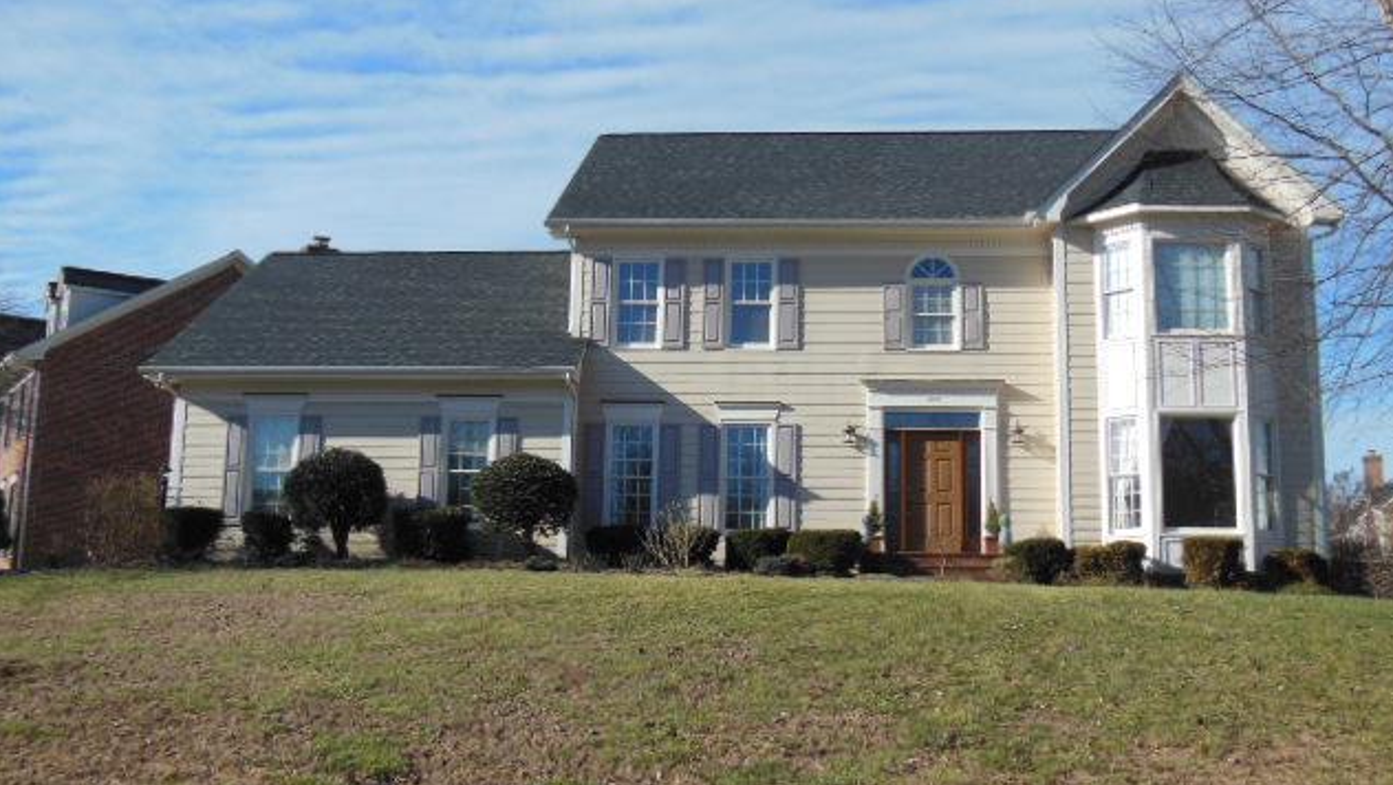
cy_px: 370
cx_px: 703
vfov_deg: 27.7
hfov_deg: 47.3
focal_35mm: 43
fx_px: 1589
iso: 125
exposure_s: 1/800
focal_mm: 6.9
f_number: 4.1
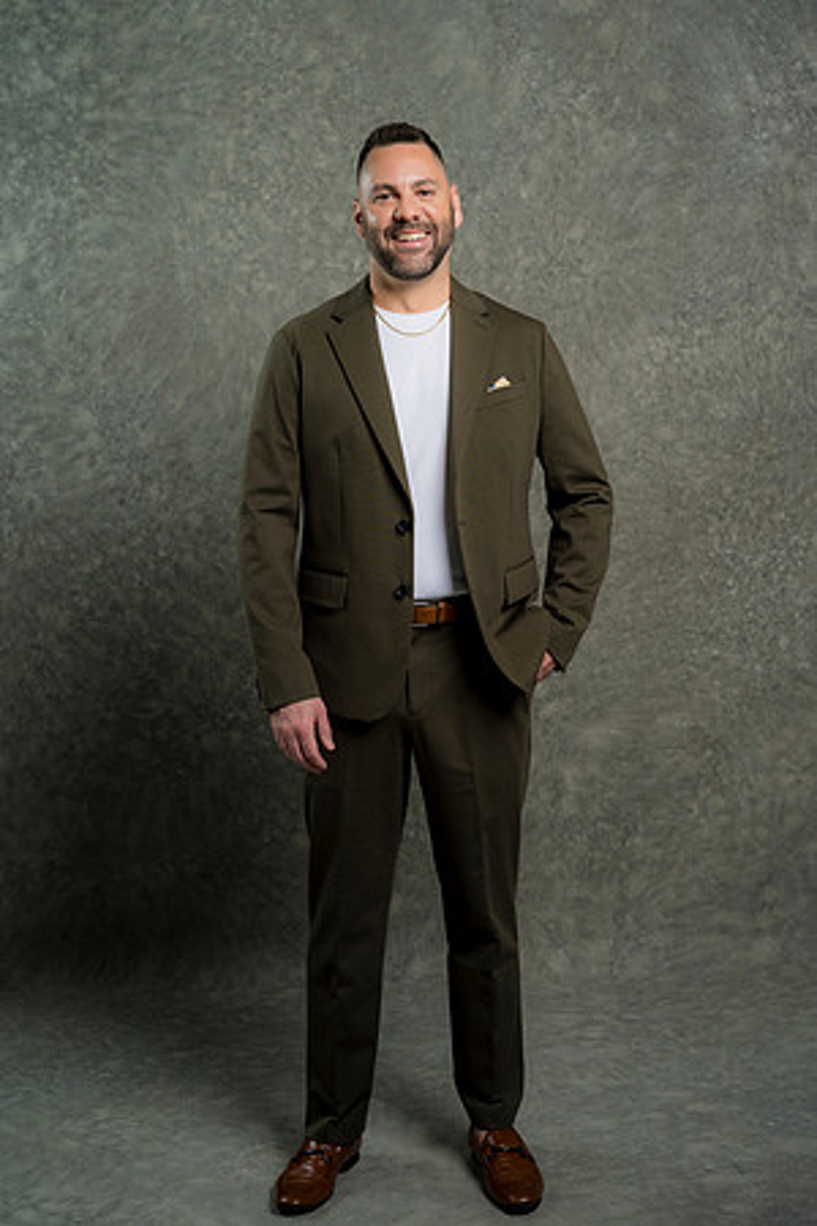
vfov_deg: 36.2
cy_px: 613
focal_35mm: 55
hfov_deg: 24.6
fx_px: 1872
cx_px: 408
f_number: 4
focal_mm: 55
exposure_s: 1/160
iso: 125
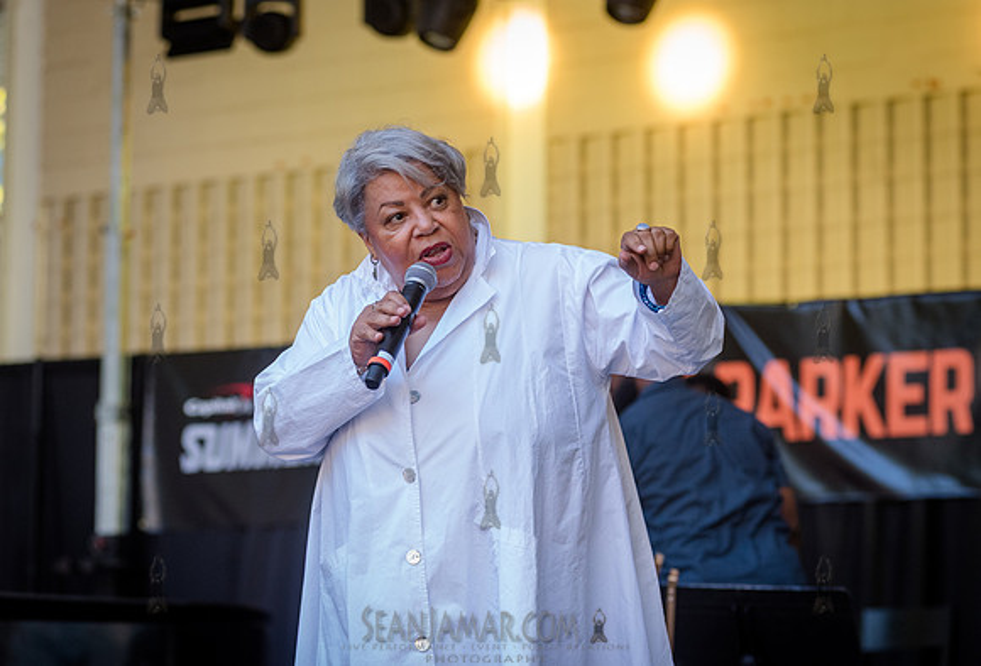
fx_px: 3159
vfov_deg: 12.0
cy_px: 318
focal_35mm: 115
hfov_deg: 17.7
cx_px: 532
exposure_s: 1/640
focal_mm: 105
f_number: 4
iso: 1600
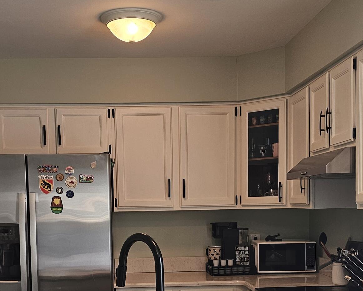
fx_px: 623
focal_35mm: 58
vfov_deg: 25.4
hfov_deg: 32.5
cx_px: 169
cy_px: 261
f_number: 1.7
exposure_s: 1/120
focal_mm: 6.3
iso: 100
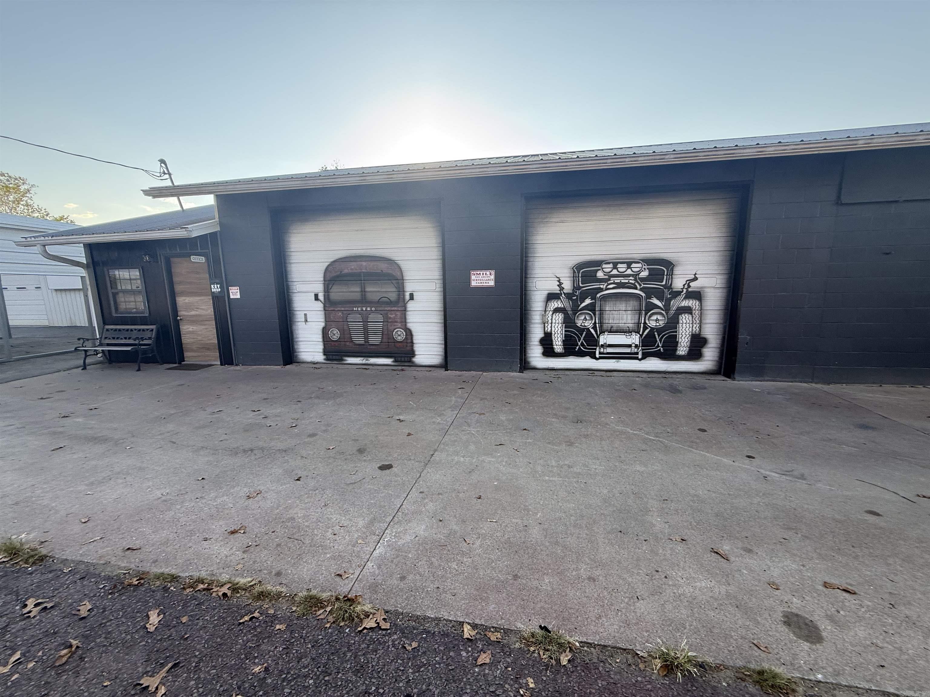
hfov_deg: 102.1
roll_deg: +0.9
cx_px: 465
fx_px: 376
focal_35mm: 14
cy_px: 348
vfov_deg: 85.7
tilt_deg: -7.5
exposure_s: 1/221
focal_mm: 2.22
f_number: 2.2
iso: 50
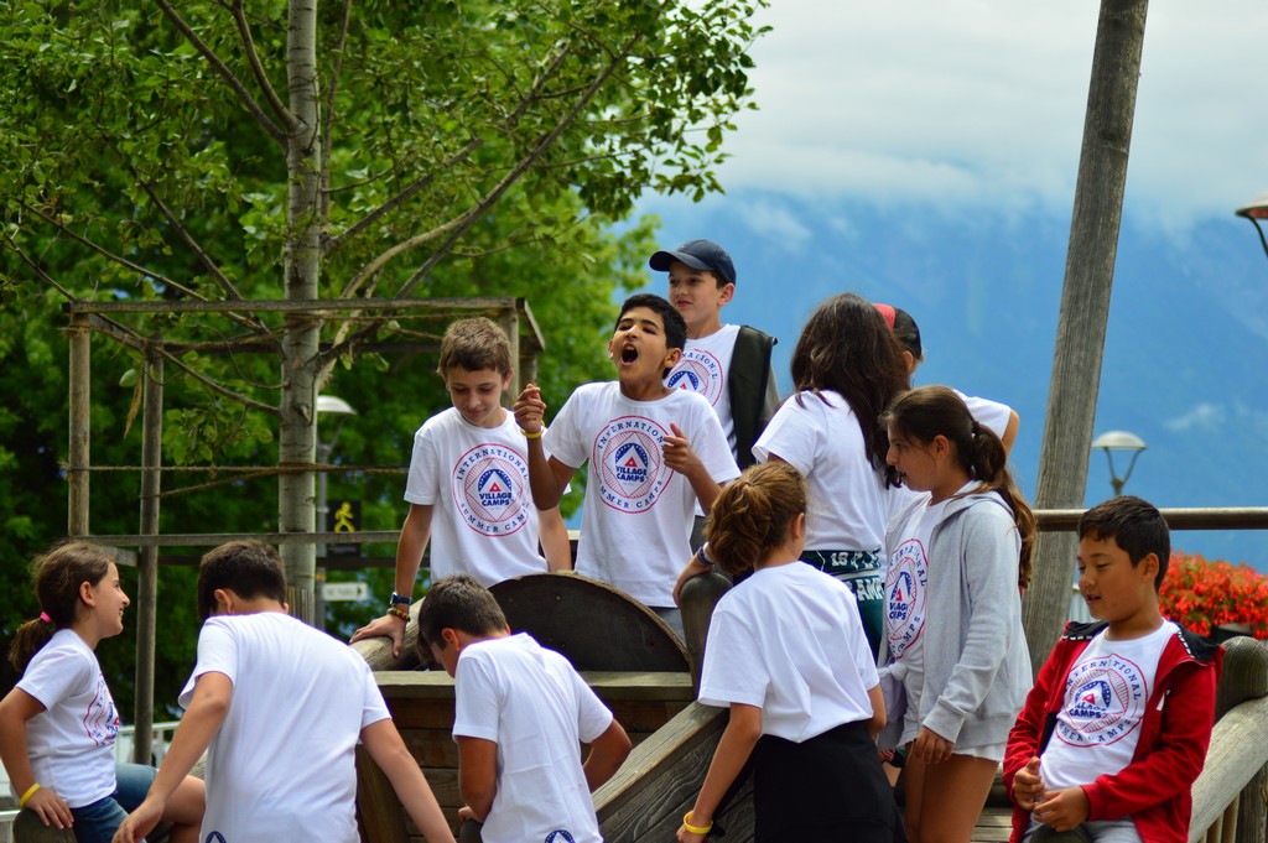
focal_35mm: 112
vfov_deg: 12.2
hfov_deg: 18.2
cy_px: 422
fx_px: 3959
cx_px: 634
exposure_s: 1/1250
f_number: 4
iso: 200
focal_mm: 75
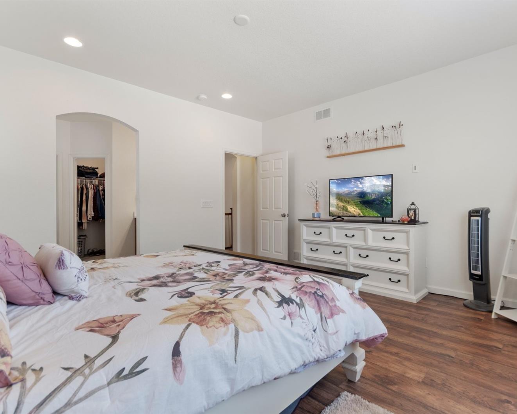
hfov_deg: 89.4
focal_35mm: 17
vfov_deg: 77.0
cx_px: 281
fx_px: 260
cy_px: 206
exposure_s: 1/4
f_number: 8
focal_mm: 10
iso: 250
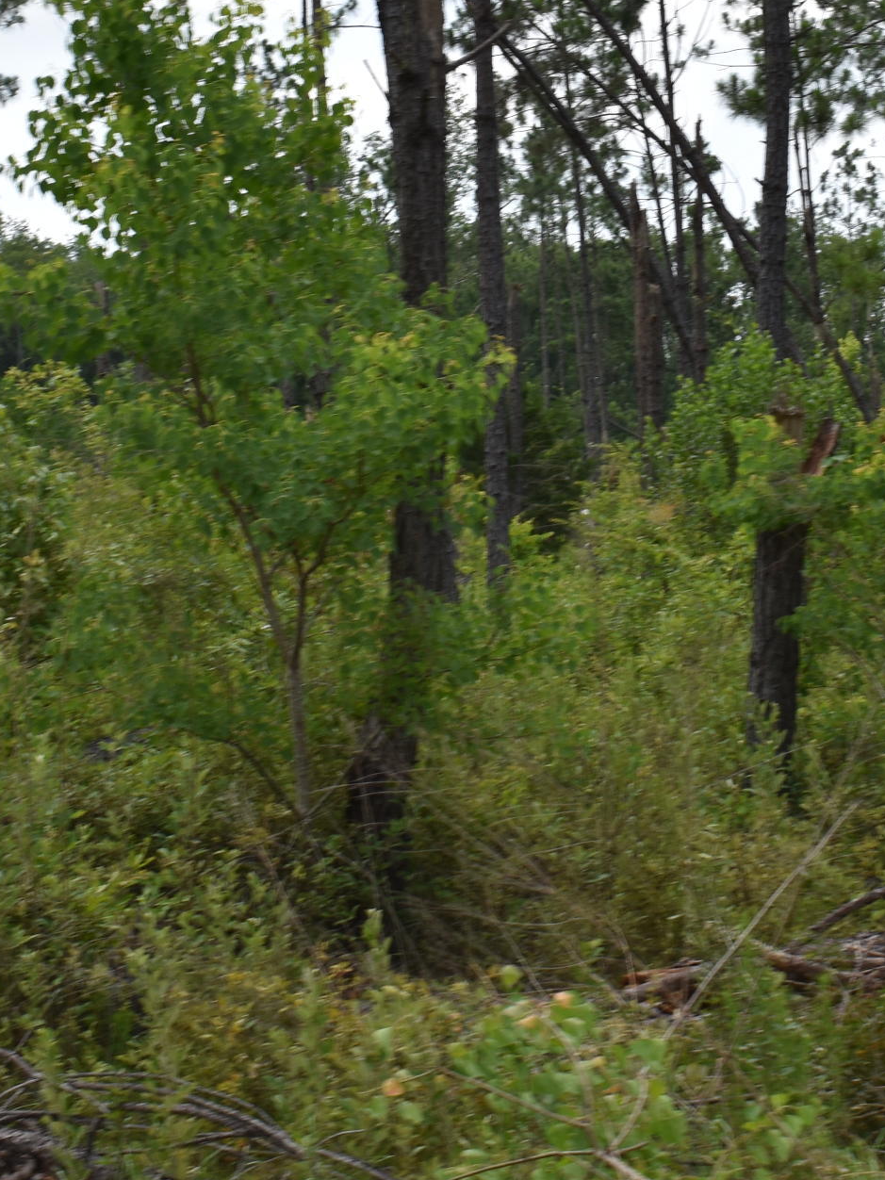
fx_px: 3653
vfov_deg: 18.3
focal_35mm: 107
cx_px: 652
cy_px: 314
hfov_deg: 13.8
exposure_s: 1/200
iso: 100
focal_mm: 31
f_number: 10
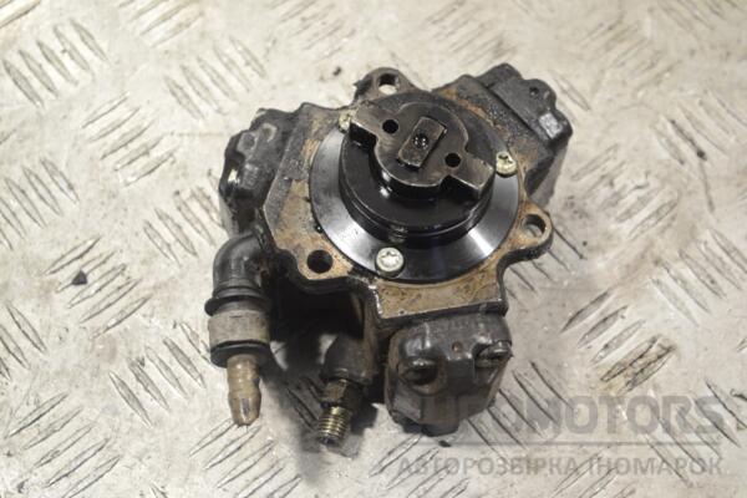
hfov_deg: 28.1
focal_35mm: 72
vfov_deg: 18.9
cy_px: 249
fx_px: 1494
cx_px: 374
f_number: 5.6
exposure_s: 1/30
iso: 250
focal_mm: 48
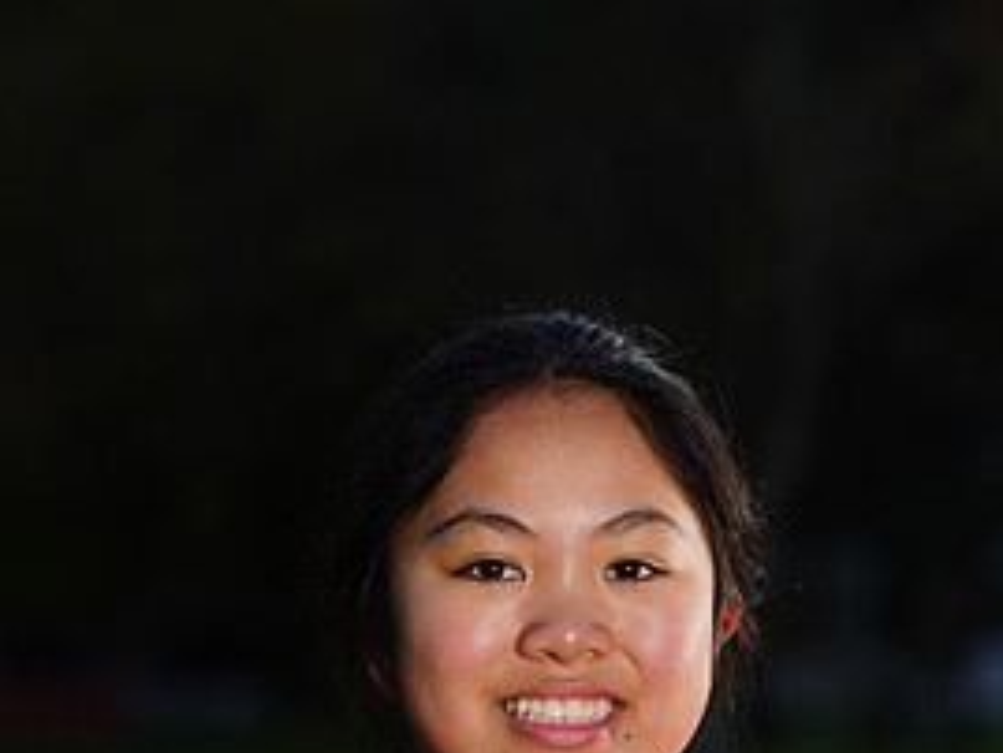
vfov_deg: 3.2
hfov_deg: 4.3
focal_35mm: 464
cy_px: 1018
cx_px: 479
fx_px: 13450
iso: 200
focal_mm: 224
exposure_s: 1/250
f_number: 9
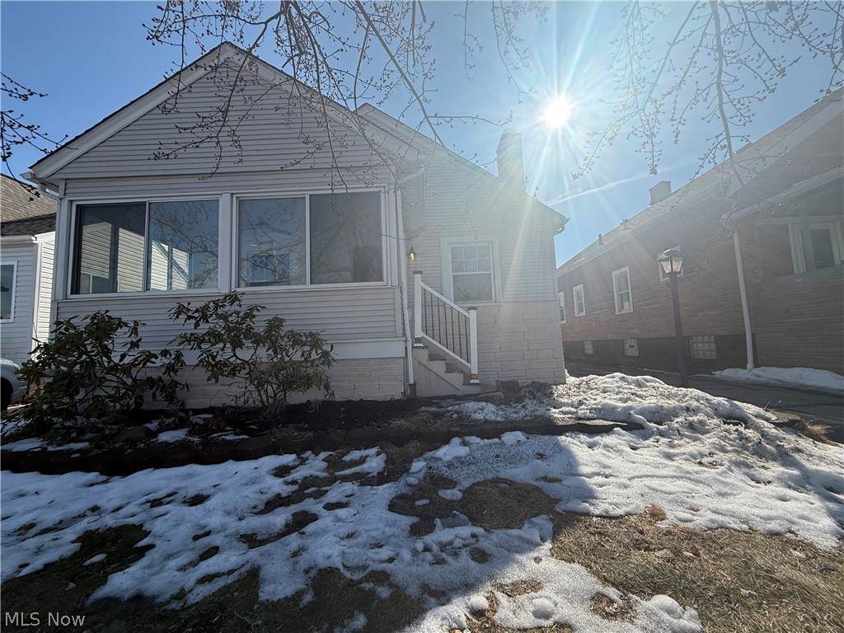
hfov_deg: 102.1
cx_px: 422
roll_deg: +2.5
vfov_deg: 85.7
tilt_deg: +7.7
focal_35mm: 14
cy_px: 316
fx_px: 341
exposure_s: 1/2841
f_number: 2.2
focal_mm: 2.22
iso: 64
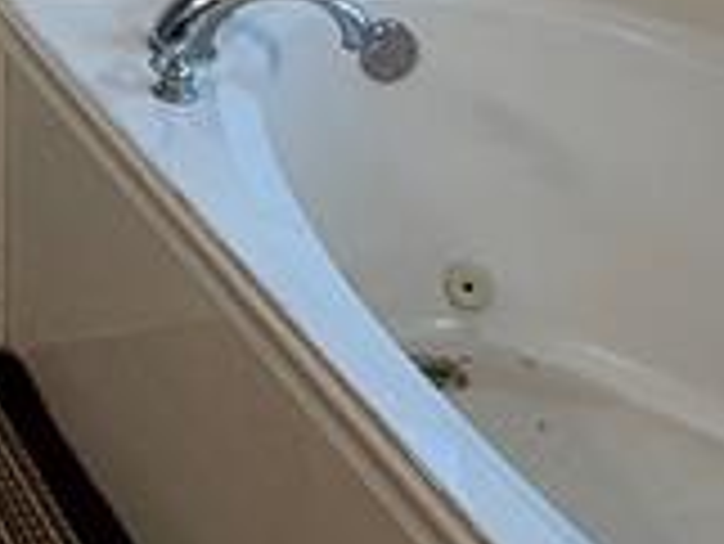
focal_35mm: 89
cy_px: -665
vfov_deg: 13.3
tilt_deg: -4.0
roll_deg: +0.3
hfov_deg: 19.5
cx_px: -319
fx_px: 1863
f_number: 2.2
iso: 125
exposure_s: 1/120
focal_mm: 2.22
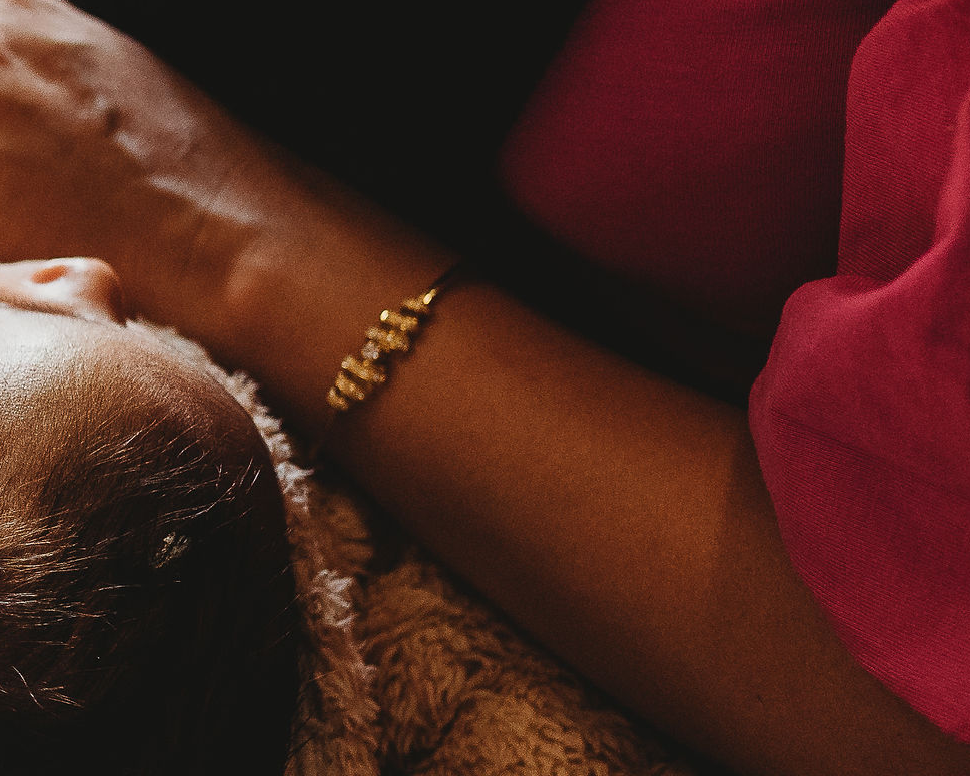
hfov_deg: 14.3
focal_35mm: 122
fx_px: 3502
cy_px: 375
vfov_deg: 12.6
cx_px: -644
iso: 800
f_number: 2.8
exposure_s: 1/640
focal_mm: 35
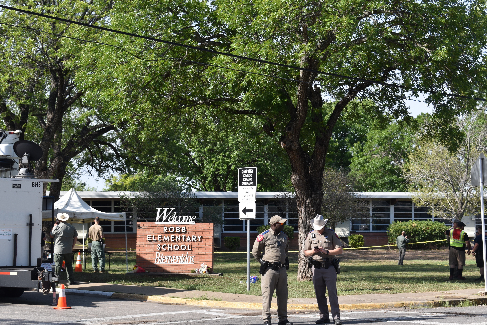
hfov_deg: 24.6
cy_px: 162
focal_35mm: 82
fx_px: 1116
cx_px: 244
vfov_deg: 16.6
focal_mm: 55
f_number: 8
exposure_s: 1/125
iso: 100
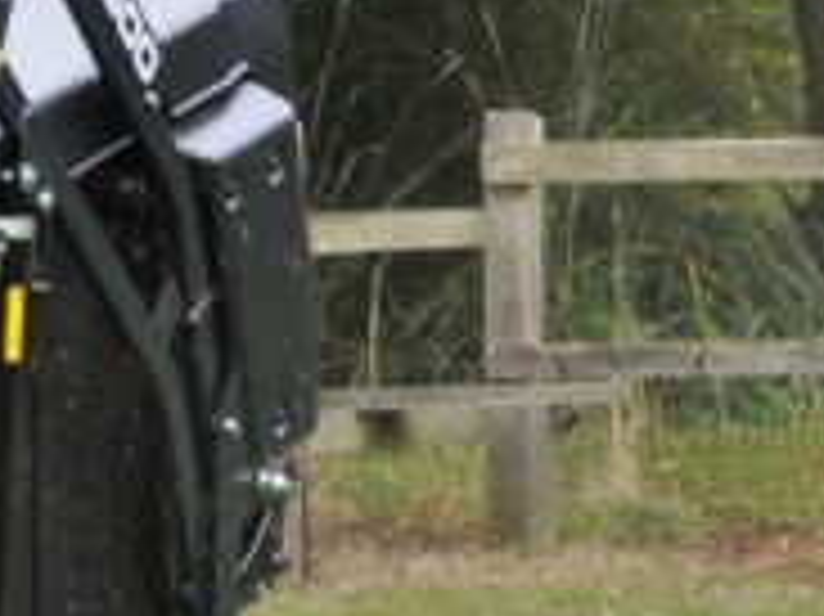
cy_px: 187
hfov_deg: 4.0
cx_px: -941
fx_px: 11704
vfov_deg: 3.0
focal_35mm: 492
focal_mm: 52
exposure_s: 1/250
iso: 500
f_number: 9
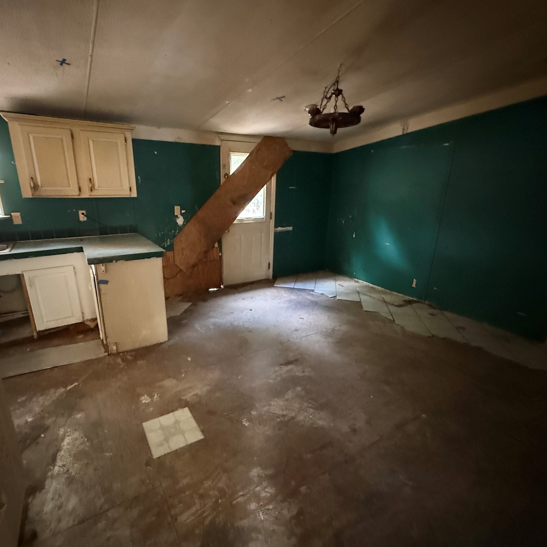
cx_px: 247
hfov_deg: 83.7
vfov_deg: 84.0
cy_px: 279
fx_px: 304
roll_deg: -1.1
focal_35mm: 17
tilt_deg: -18.4
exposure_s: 1/30
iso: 1600
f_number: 2.2
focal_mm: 2.22
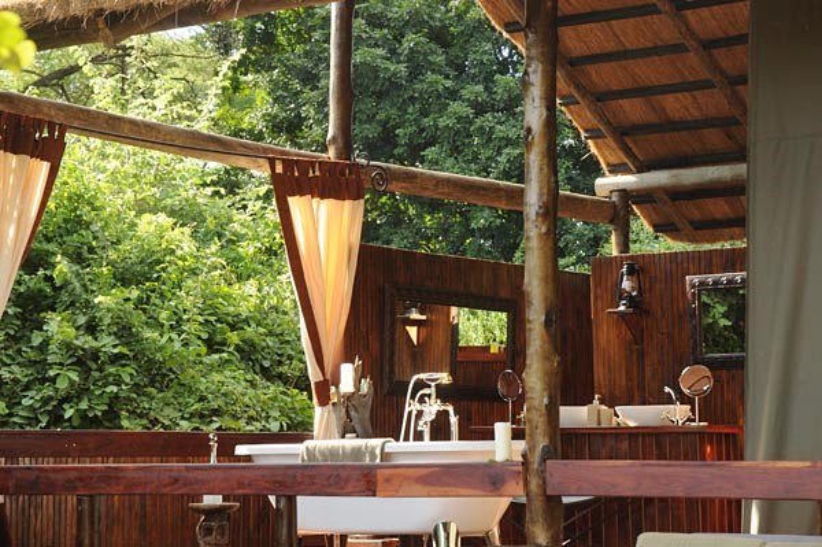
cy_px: 274
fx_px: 2053
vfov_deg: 15.2
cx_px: 411
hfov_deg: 22.6
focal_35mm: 90
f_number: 8
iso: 200
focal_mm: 60
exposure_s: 1/50
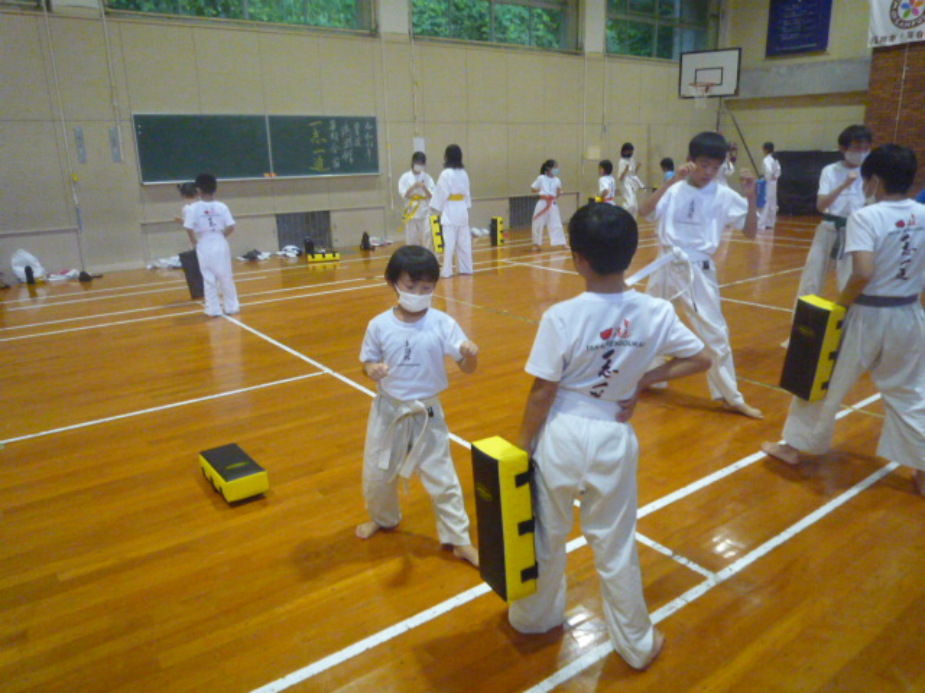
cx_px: 462
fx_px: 668
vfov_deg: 54.9
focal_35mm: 25
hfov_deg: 69.4
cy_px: 346
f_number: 2.8
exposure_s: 1/125
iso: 800
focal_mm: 4.4
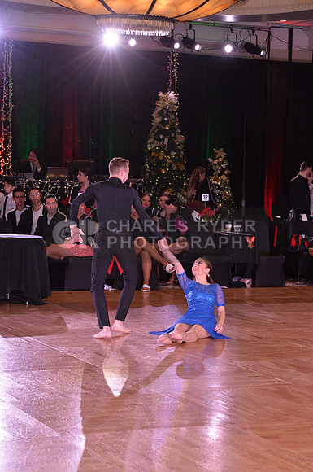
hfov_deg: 13.9
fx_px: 1282
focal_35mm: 98
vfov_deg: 20.8
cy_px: 236
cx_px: 156
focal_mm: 98
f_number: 6.3
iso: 2000
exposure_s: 1/250
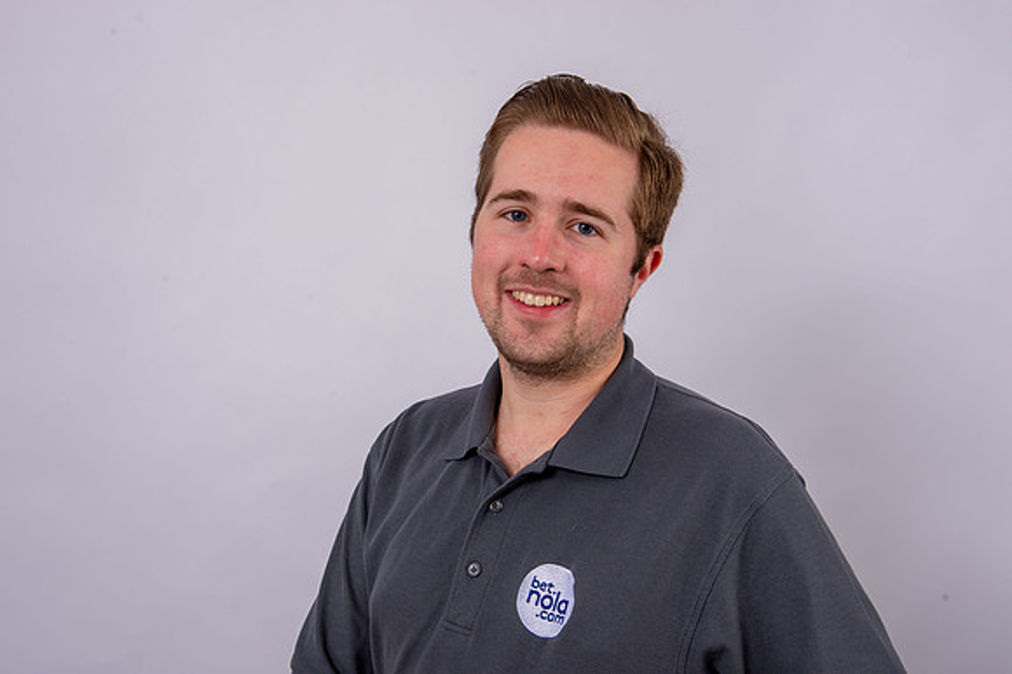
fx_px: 1236
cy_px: 337
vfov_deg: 30.5
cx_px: 506
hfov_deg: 44.5
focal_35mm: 44
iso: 125
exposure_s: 1/200
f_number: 9
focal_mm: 44
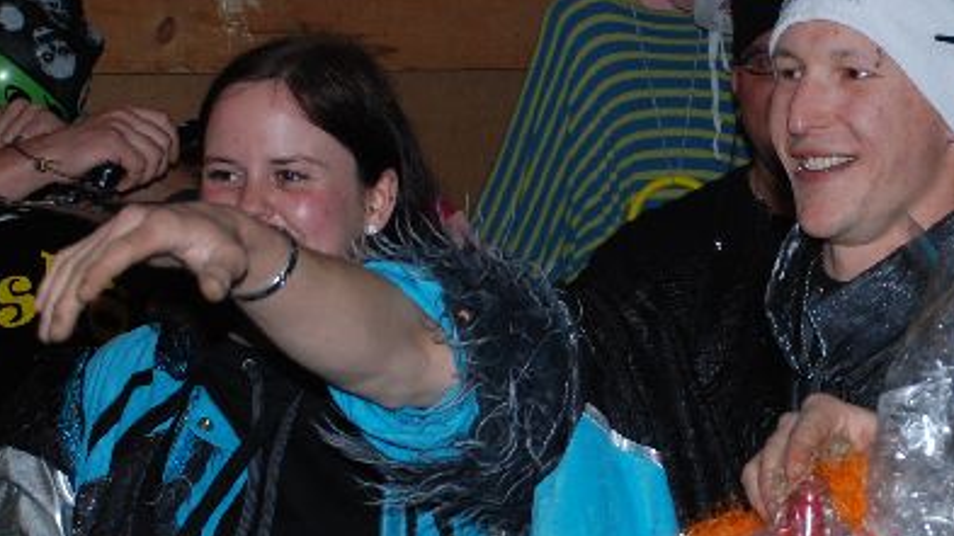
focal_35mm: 164
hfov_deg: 13.1
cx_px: 714
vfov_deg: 7.4
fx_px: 4148
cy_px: 343
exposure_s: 1/60
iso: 200
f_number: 4.5
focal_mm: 40
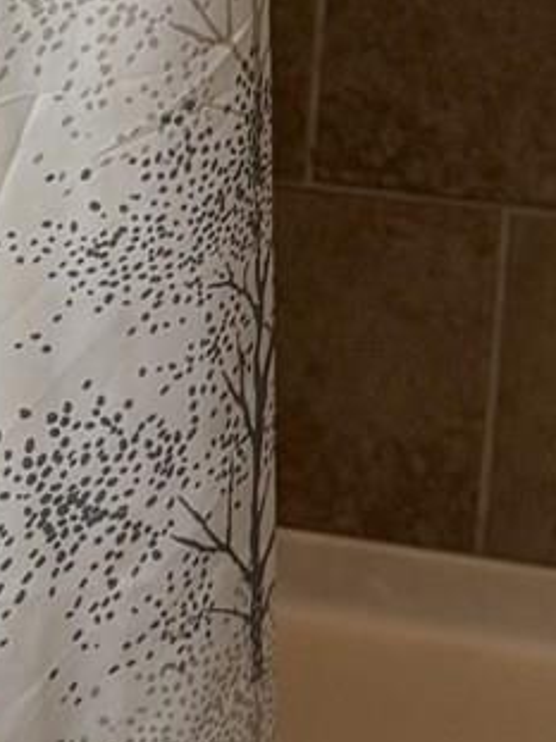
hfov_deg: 8.0
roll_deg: +0.2
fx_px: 3815
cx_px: -453
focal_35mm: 178
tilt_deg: -17.7
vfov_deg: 11.0
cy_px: 33
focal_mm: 6.76
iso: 125
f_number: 1.78
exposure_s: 1/60
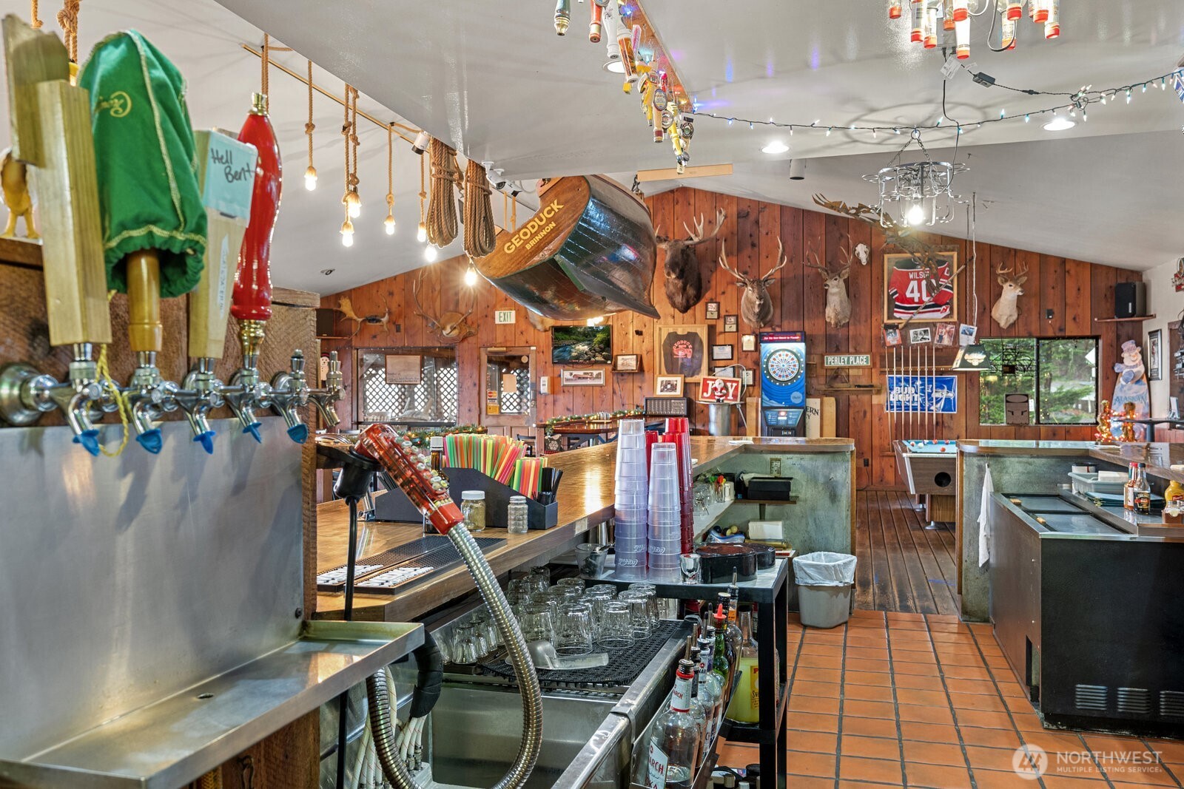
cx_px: 592
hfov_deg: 63.7
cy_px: 394
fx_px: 954
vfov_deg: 45.0
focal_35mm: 29
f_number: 7.1
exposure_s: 1.6
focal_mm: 29
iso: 1250
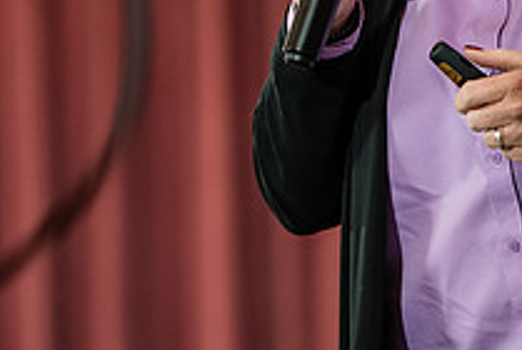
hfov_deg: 4.9
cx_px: 392
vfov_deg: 3.3
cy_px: -101
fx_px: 6040
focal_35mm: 416
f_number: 3.5
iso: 1600
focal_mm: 150
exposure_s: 1/200
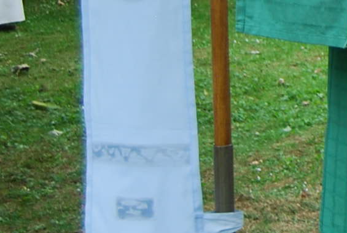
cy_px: -175
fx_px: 1931
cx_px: 762
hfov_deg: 9.4
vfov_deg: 6.7
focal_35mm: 200
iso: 200
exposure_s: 1/50
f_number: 4
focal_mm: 26
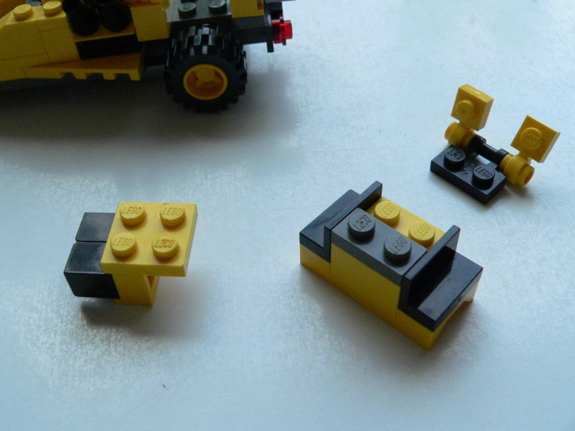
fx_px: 631
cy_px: 220
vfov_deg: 37.7
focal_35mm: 38
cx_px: 287
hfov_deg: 49.0
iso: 400
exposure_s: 1/250
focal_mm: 6
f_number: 4
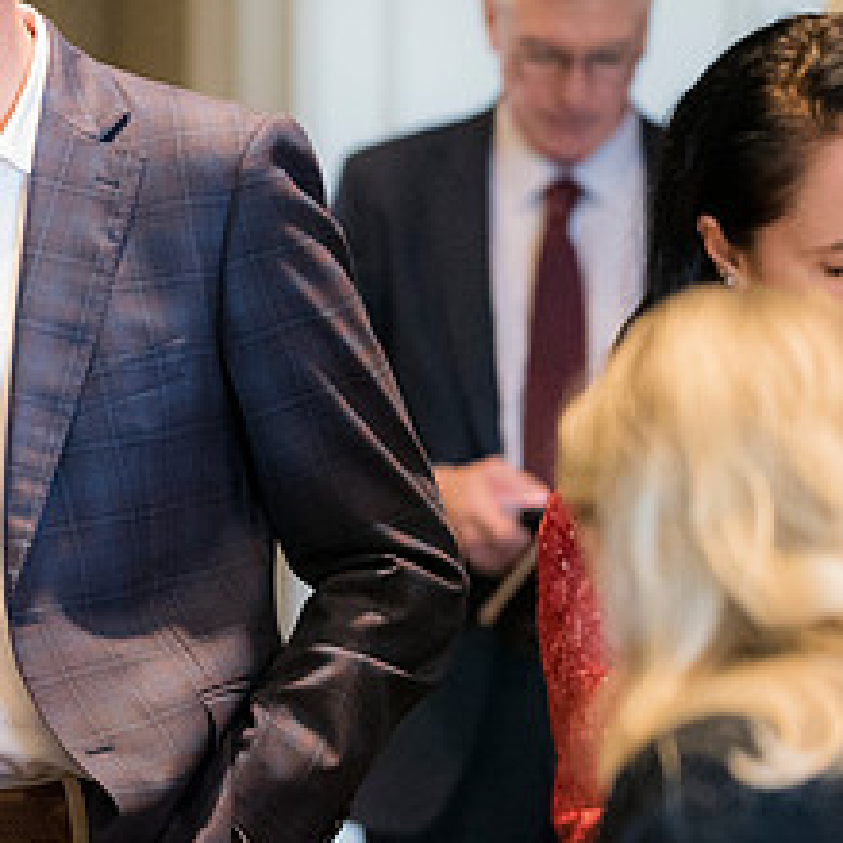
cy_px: 329
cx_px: -115
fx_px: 7577
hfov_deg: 6.3
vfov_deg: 6.4
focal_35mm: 275
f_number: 2.8
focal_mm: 122
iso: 4000
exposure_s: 1/125
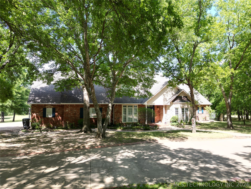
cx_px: 126
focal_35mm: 24
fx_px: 174
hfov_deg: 71.6
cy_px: 94
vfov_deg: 56.8
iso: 110
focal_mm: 6.72
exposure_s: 1/640
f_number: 1.7
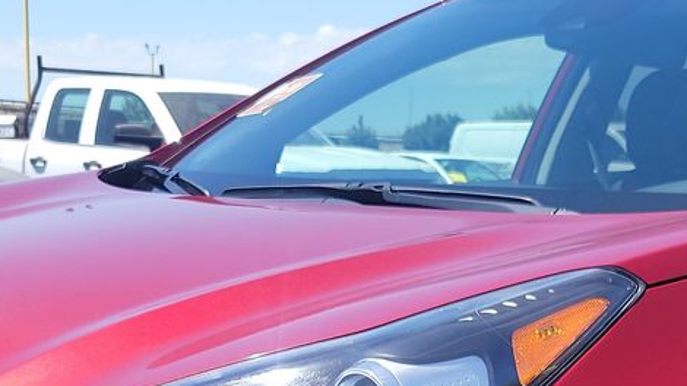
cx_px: 519
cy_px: 512
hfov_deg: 23.7
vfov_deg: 13.1
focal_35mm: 89
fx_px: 1621
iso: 50
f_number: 1.8
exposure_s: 1/497
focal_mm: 6.7
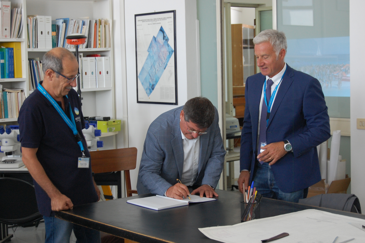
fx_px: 699
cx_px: 182
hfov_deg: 29.3
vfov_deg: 19.7
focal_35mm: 69
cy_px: 122
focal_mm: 46
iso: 720
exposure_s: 1/30
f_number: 5.3
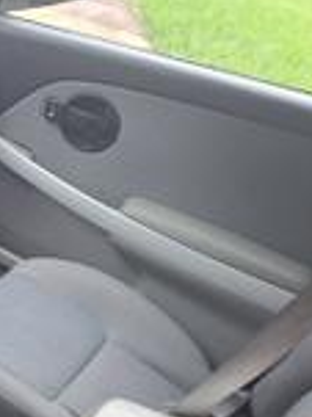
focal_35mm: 80
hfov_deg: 15.8
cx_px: -240
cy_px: 155
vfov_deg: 24.4
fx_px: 963
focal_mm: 5.23
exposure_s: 1/60
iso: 50
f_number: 1.8
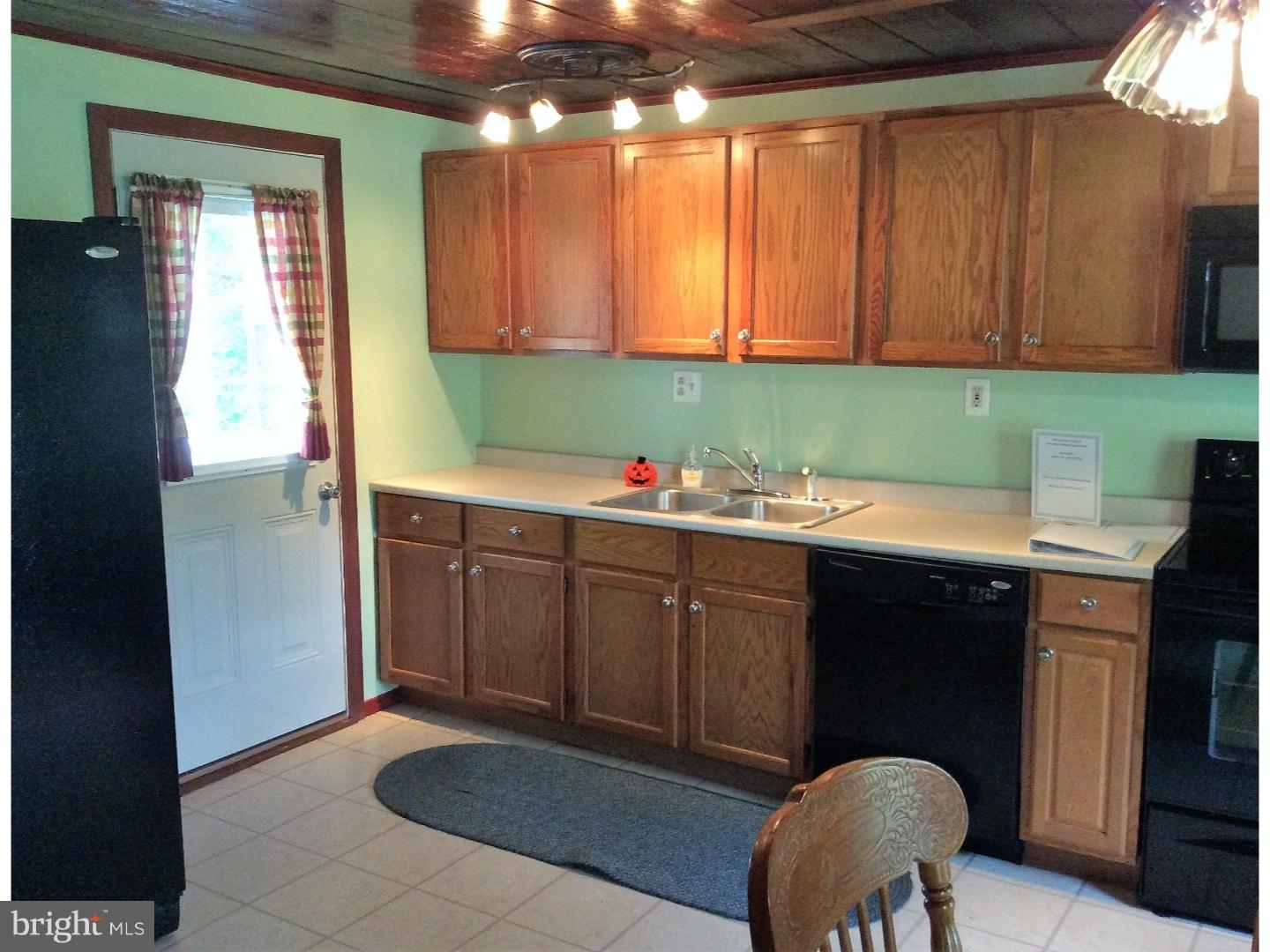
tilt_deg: -10.1
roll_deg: +1.1
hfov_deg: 56.8
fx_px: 1174
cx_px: 635
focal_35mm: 32
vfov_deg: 44.2
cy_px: 476
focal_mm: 3.3
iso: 250
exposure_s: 1/24
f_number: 2.4
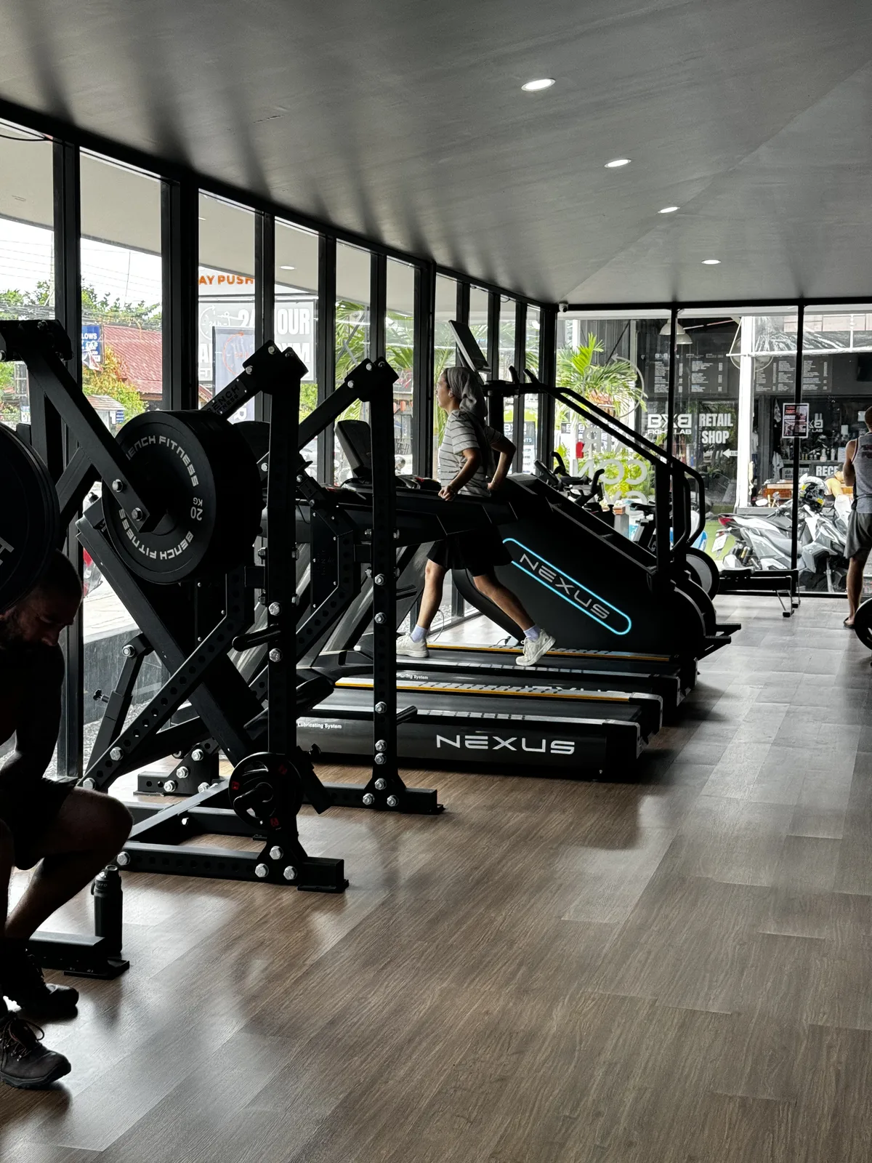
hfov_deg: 30.3
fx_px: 1612
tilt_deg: -3.8
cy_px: 582
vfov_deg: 39.7
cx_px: 436
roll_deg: -1.2
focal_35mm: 48
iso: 50
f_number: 1.78
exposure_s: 1/121
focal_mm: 6.76
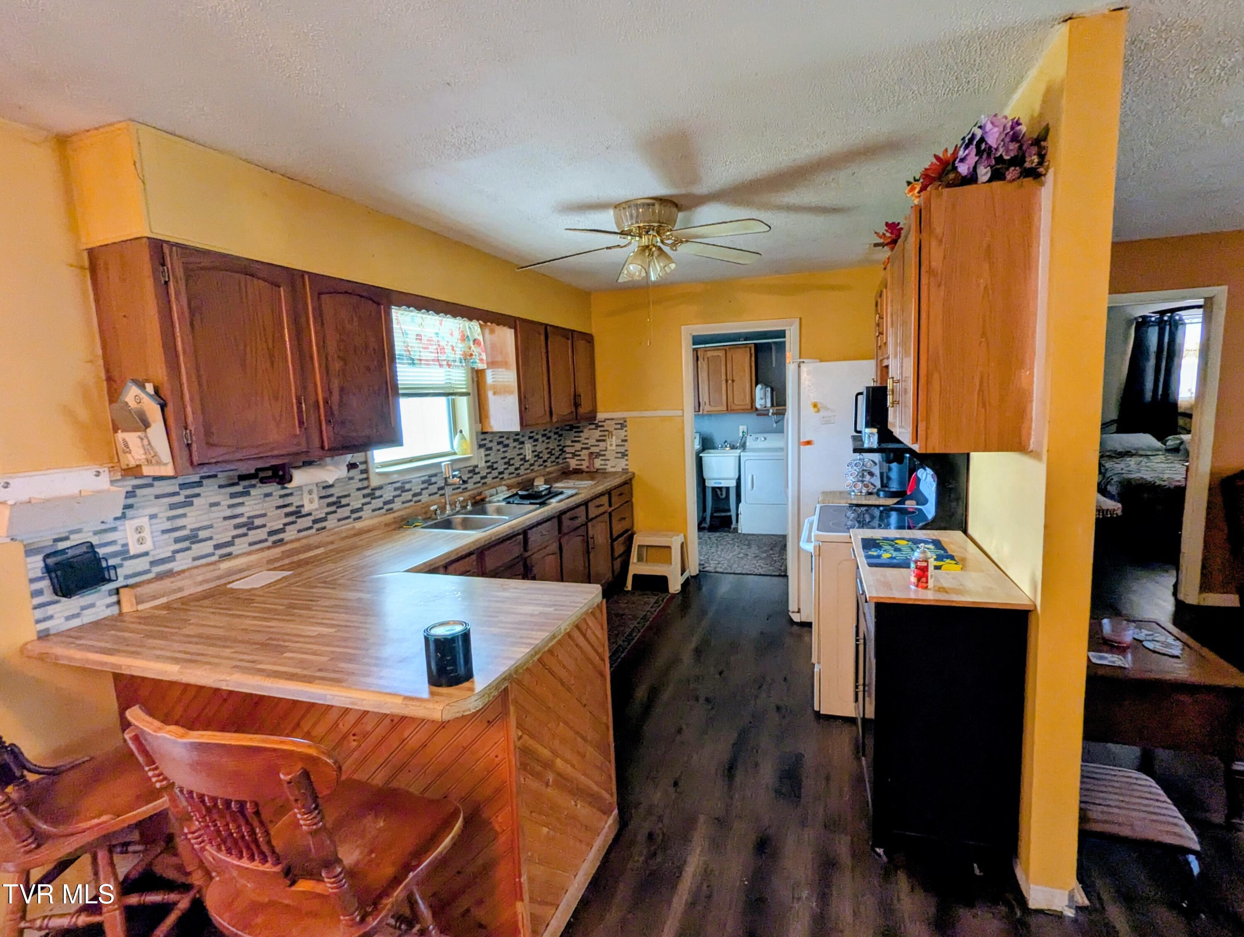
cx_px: 622
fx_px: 576
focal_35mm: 16
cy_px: 468
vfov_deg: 78.2
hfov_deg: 94.4
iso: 252
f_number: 2.2
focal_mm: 2.35
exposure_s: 1/24
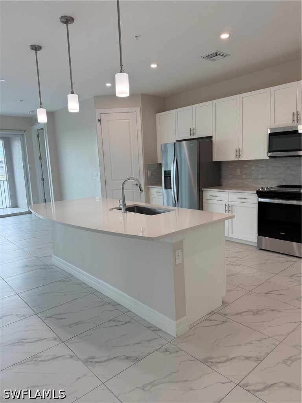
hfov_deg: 56.8
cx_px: 151
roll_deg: +1.7
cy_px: 202
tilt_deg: -7.8
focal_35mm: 24
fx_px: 279
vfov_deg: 71.6
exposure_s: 1/178
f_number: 1.78
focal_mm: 6.76
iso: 100
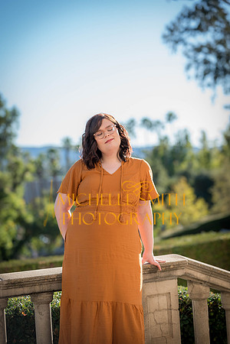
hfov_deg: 16.1
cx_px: 115
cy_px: 172
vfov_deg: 23.9
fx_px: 815
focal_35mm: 85
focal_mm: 85
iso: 100
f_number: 2.2
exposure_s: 1/1000
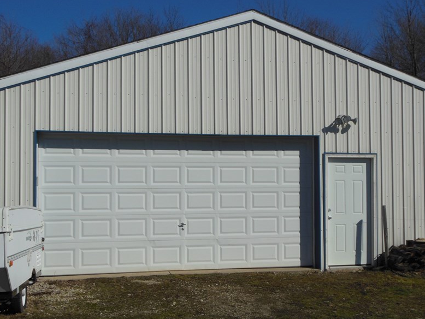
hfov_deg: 38.1
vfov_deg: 29.1
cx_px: 245
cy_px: 167
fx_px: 614
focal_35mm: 50
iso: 125
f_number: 7.2
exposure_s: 1/1250
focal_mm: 6.8
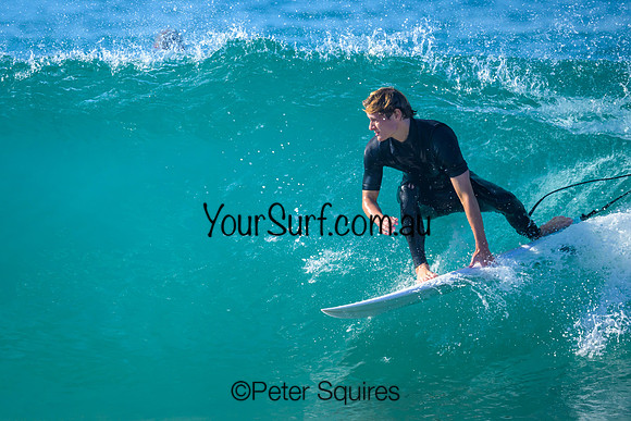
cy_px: 196
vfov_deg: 1.4
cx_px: 231
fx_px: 17792
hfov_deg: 2.0
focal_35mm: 1015
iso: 560
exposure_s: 1/2500
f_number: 6.3
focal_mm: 800
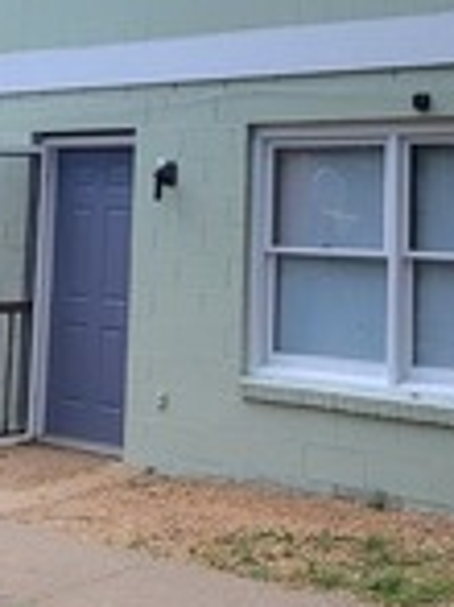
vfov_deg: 31.7
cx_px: 359
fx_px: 1033
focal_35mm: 59
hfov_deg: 24.4
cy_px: 105
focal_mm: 1.74
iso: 32
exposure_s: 1/288
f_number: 2.2
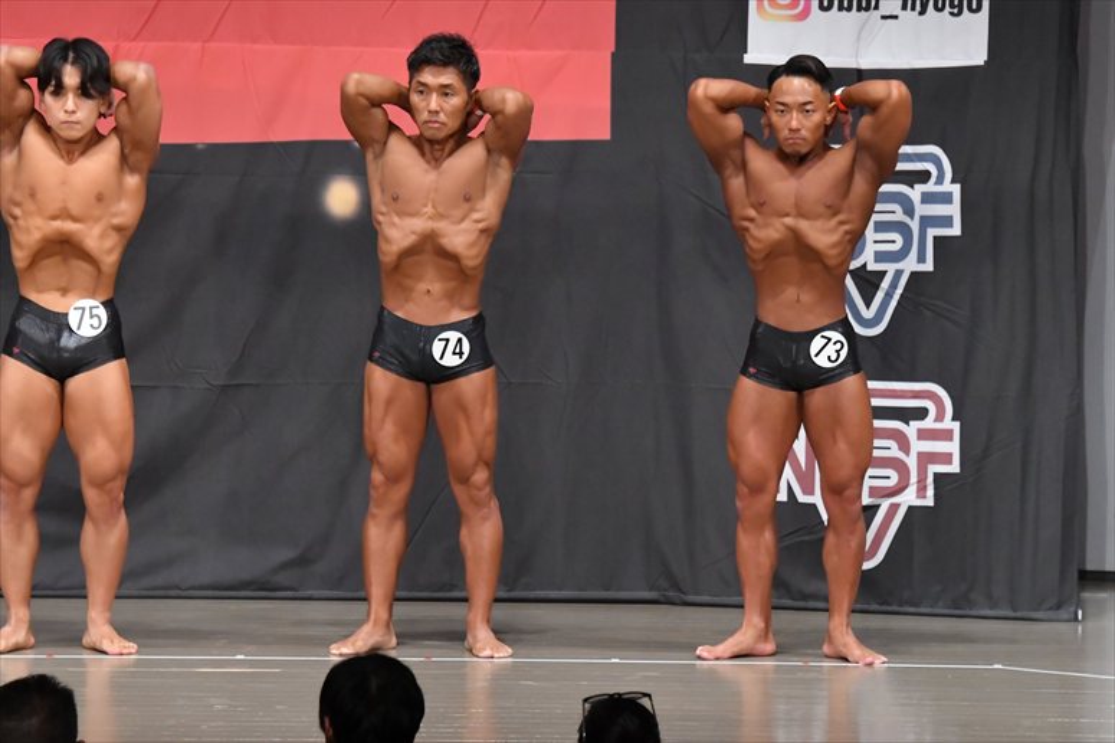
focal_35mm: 225
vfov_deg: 6.1
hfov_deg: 9.2
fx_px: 6965
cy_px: 372
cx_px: 558
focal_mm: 150
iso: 6400
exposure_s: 1/400
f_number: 5.6
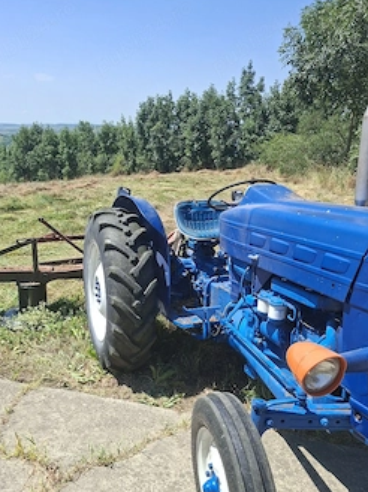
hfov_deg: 49.6
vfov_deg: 63.1
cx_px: 174
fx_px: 398
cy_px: 289
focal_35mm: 28
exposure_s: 1/1667
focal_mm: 5.54
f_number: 1.8
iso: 50
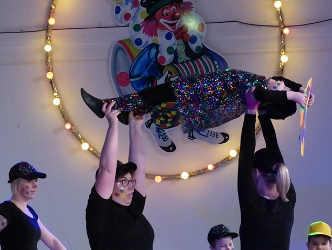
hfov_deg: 11.4
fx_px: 1660
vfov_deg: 8.6
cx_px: 166
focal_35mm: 173
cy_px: 125
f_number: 4
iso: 1600
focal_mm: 31.1
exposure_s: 1/200
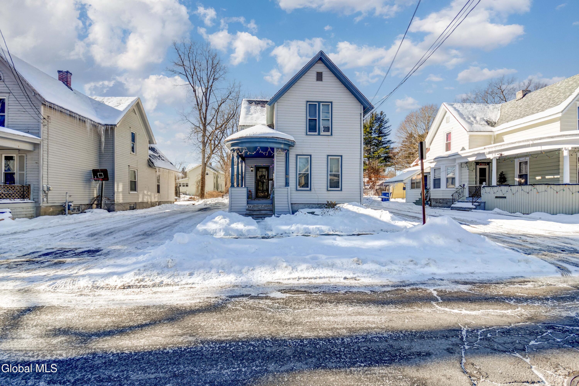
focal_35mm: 15
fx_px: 241
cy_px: 193
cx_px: 290
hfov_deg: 100.4
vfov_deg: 77.3
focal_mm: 10
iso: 400
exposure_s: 1/3200
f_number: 5
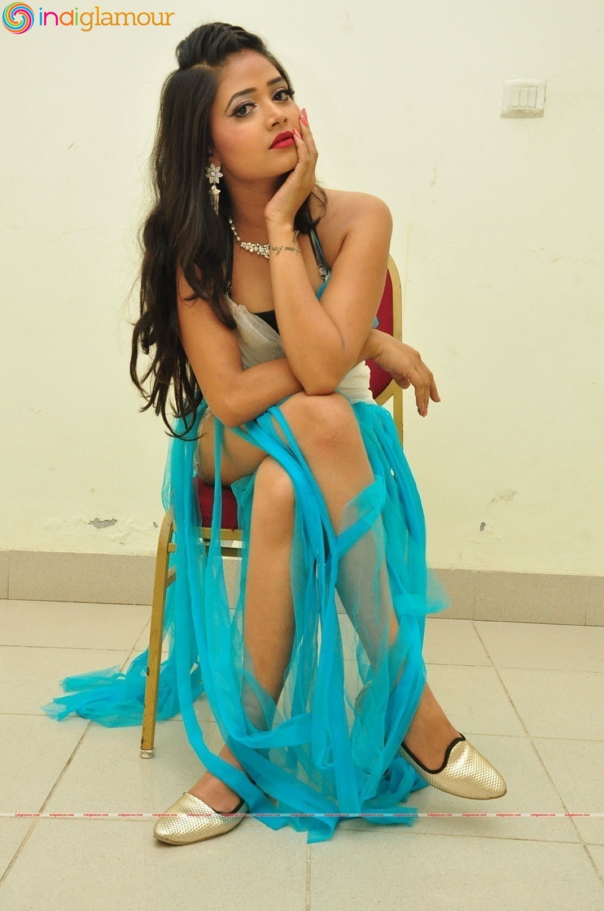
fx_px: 1060
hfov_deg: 31.8
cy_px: 456
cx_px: 302
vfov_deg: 46.5
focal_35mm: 42
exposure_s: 1/125
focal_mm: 28
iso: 1600
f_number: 8
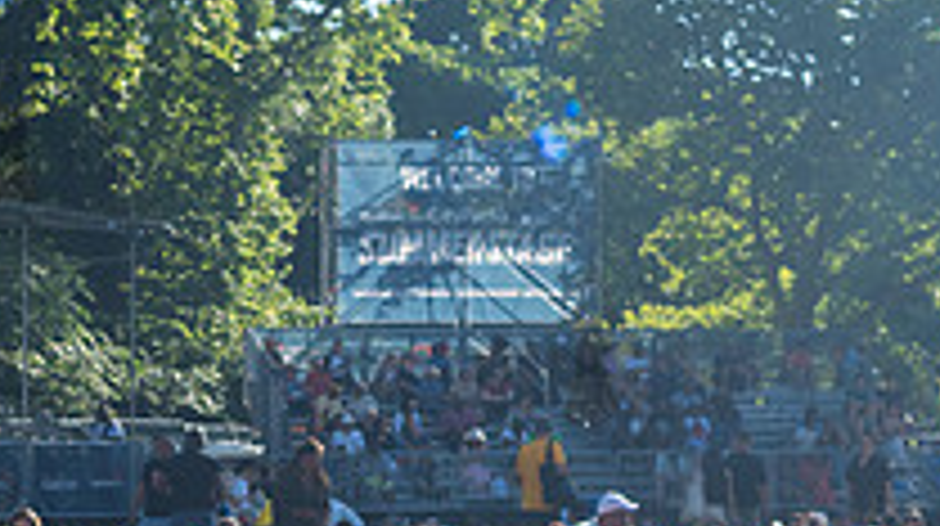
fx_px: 2539
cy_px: 560
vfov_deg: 11.7
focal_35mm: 102
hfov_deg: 20.3
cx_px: 9
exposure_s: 1/2500
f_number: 4
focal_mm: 35
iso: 500
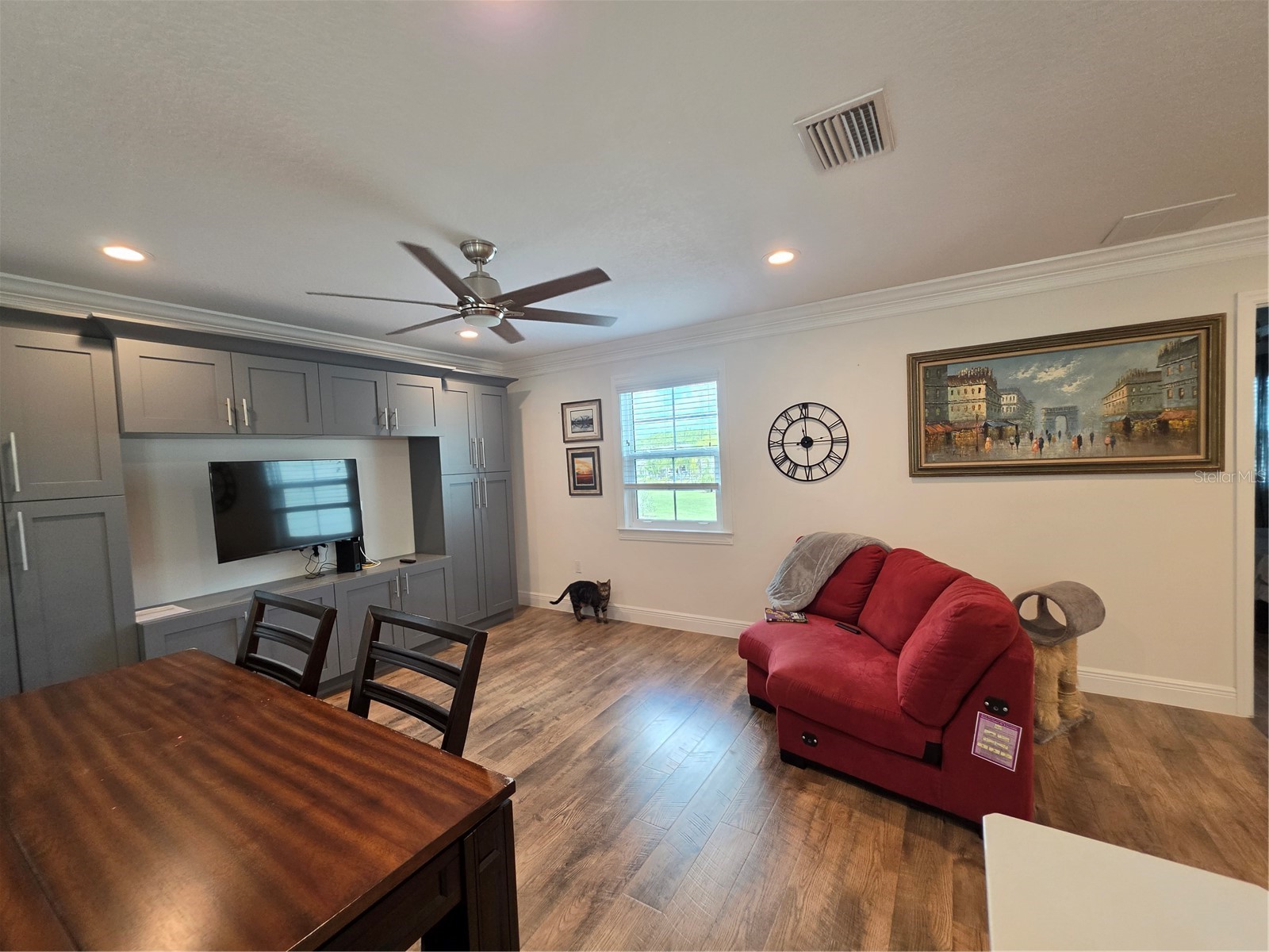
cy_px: 476
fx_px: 477
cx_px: 634
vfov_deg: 89.9
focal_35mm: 13
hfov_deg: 106.2
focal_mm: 2.2
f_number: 1.9
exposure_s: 1/120
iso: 160
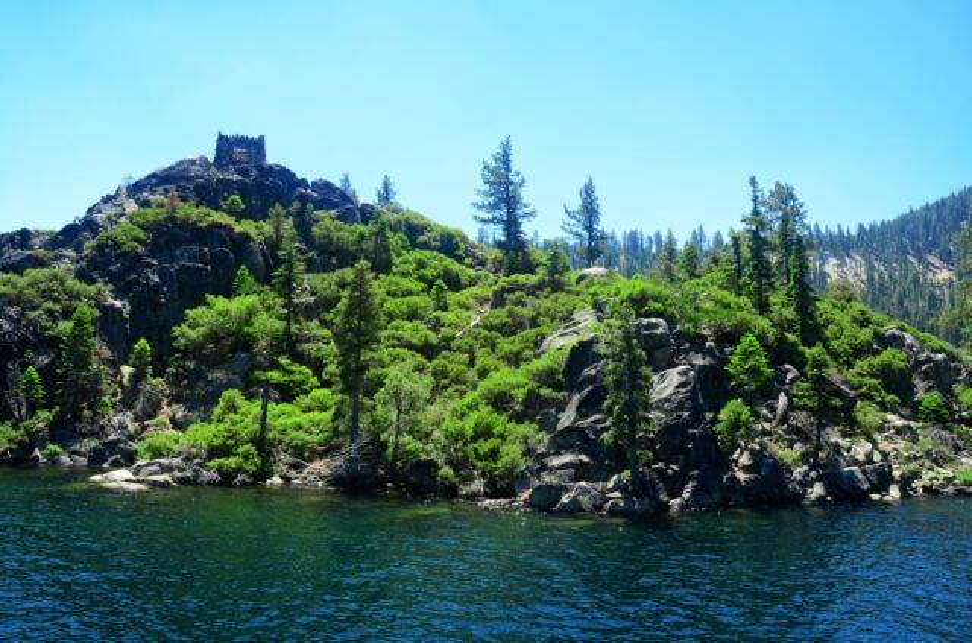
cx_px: 486
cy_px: 322
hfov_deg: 67.5
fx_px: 727
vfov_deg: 47.7
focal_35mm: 27
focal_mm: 18
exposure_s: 1/160
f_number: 10
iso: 200
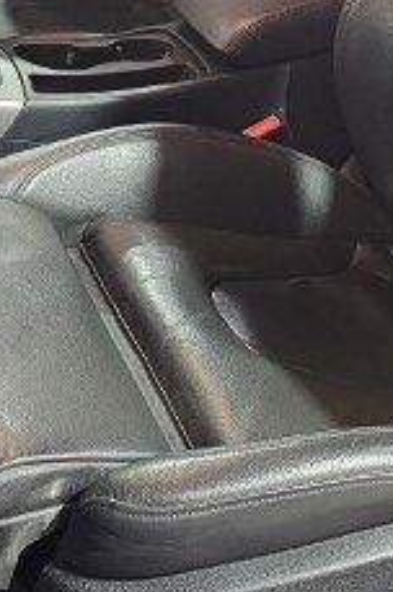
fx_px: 1100
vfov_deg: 28.7
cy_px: 41
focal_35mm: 67
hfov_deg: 20.2
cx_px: 264
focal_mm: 6.3
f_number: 1.7
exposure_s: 1/50
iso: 500
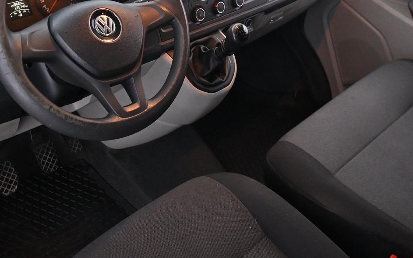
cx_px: 178
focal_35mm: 42
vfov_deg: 29.3
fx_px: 473
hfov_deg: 47.1
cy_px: 24
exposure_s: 1/25
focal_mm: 16
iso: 2500
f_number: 3.5
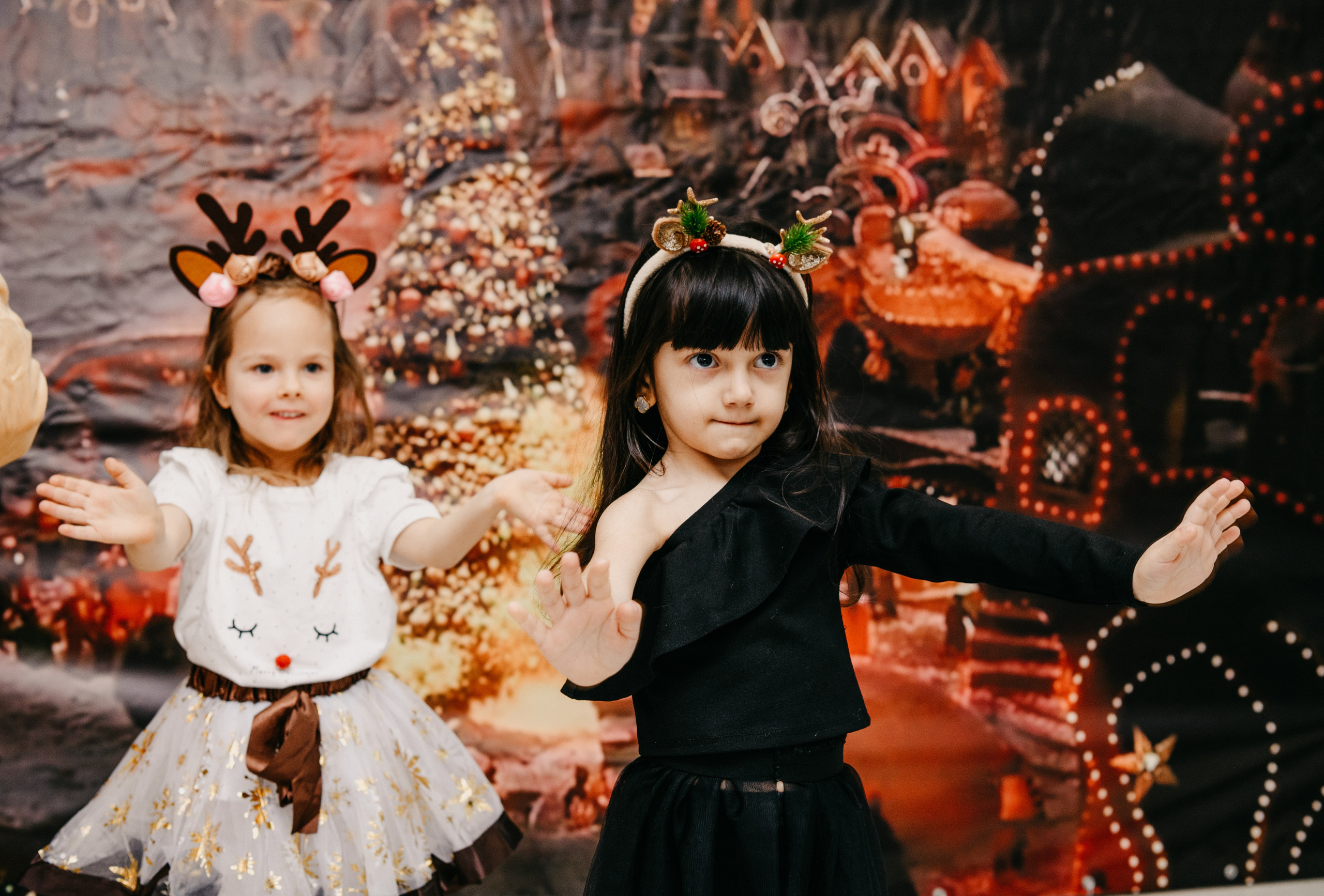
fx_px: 2062
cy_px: 443
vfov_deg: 24.5
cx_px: 705
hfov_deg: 35.6
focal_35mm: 56
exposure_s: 1/160
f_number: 4.5
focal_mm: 48
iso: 320
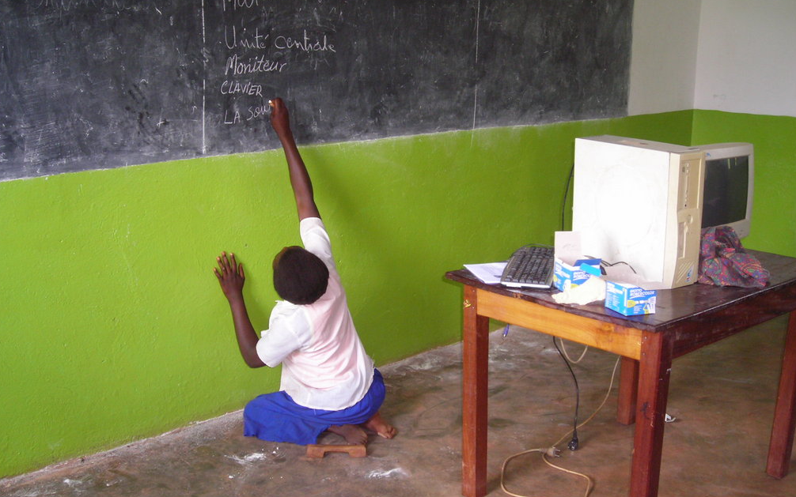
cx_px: 393
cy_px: 266
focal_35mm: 41
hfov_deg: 48.2
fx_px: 890
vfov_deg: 31.2
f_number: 3.2
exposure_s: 1/30
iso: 148
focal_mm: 6.3
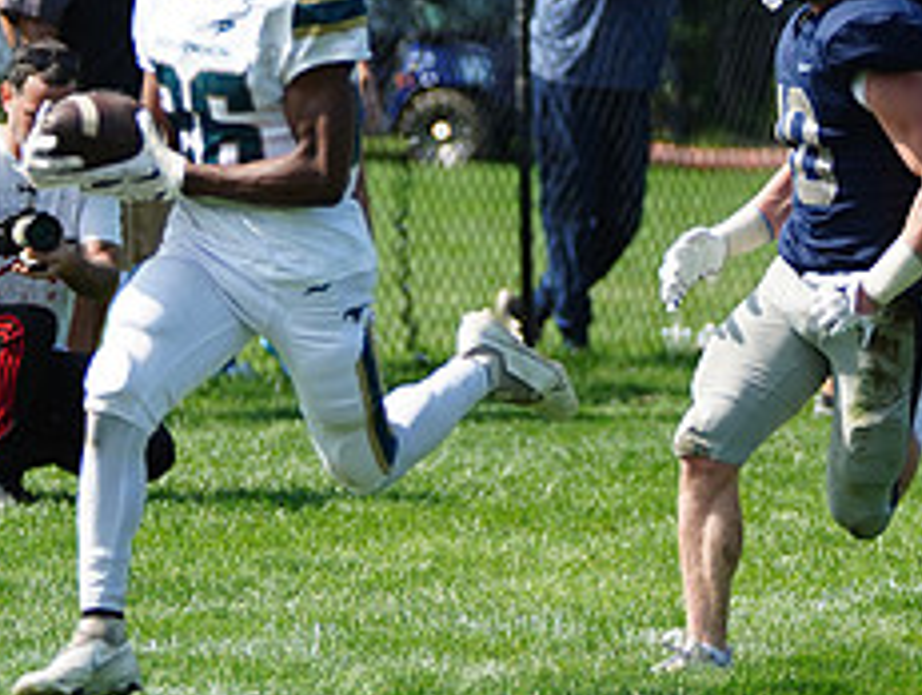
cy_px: 150
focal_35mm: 400
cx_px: 395
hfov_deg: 4.9
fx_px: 10671
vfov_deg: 3.7
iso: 400
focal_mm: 166
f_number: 2.8
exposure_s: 1/4000
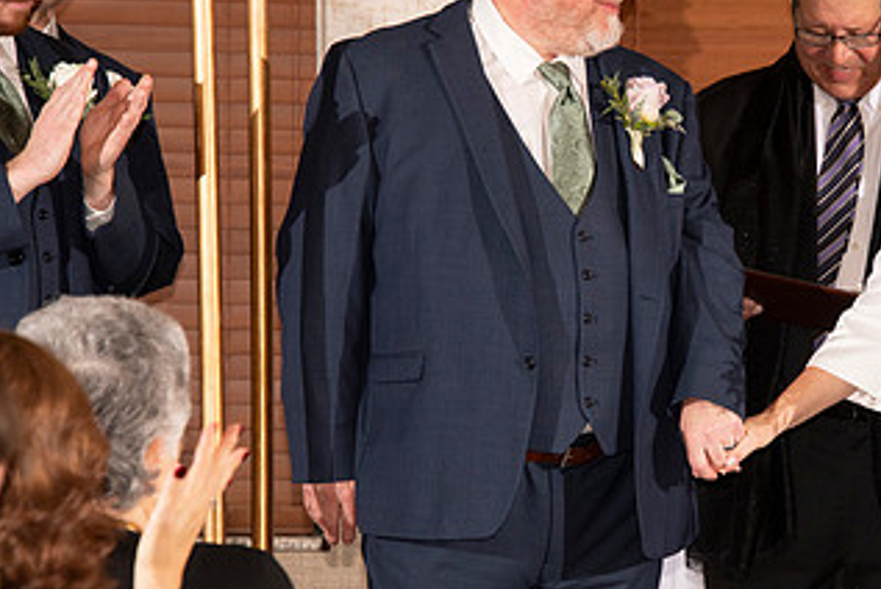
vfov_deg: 4.2
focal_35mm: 329
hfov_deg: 6.2
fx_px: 8059
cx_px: 784
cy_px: 346
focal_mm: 180
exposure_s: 1/160
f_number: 7.1
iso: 1000
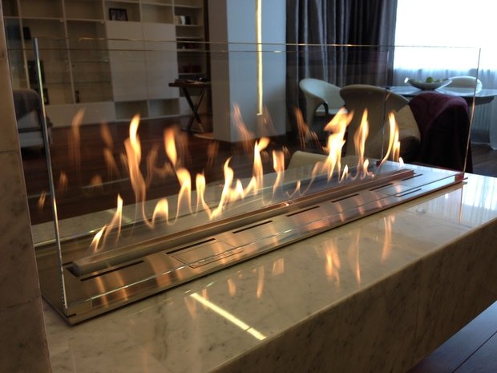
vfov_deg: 42.9
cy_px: 186
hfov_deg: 55.4
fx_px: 474
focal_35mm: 33
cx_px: 248
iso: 64
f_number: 2.4
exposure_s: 1/40
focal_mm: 4.13
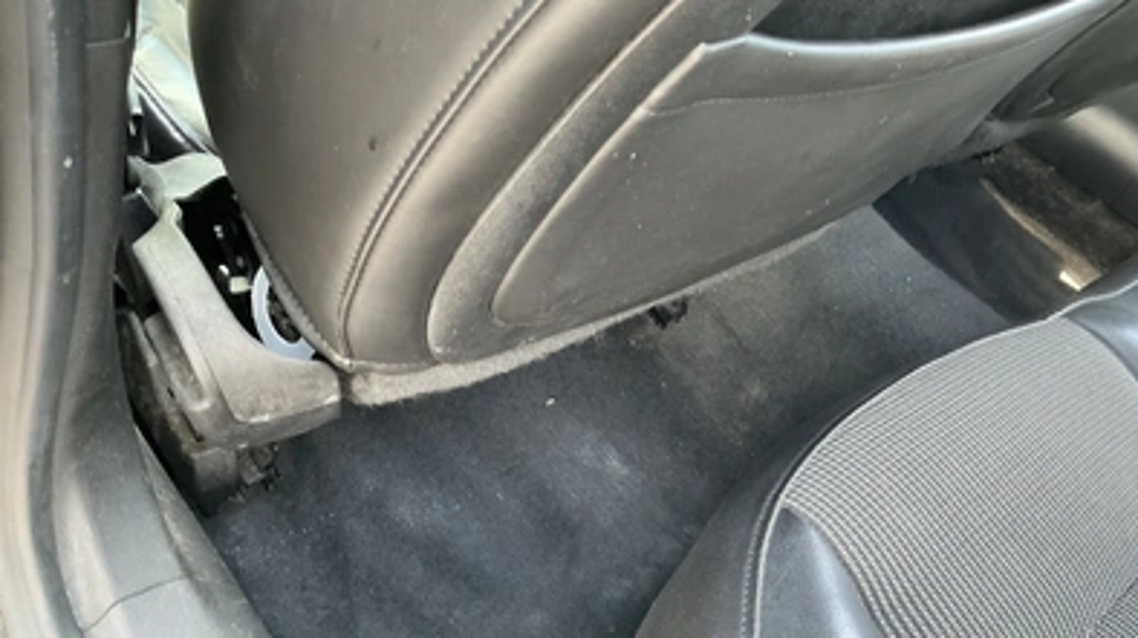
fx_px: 935
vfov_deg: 37.5
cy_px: 401
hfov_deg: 62.7
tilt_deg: -48.0
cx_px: 572
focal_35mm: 31
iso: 125
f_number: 1.8
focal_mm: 3
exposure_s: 1/60
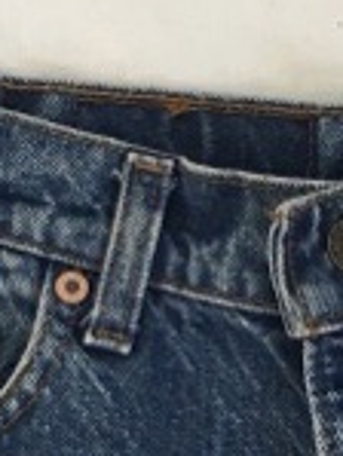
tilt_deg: -87.6
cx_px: 377
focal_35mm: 195
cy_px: 468
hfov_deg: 7.6
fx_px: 2573
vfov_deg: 10.0
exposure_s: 1/33
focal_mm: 4.15
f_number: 2.2
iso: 40
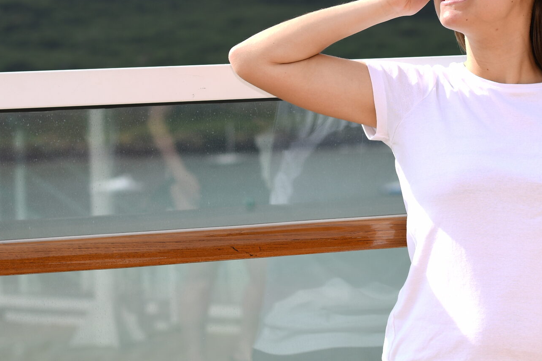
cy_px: 92
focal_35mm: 140
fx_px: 2107
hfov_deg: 14.5
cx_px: 496
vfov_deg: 9.8
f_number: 3.2
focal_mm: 50
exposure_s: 1/1000
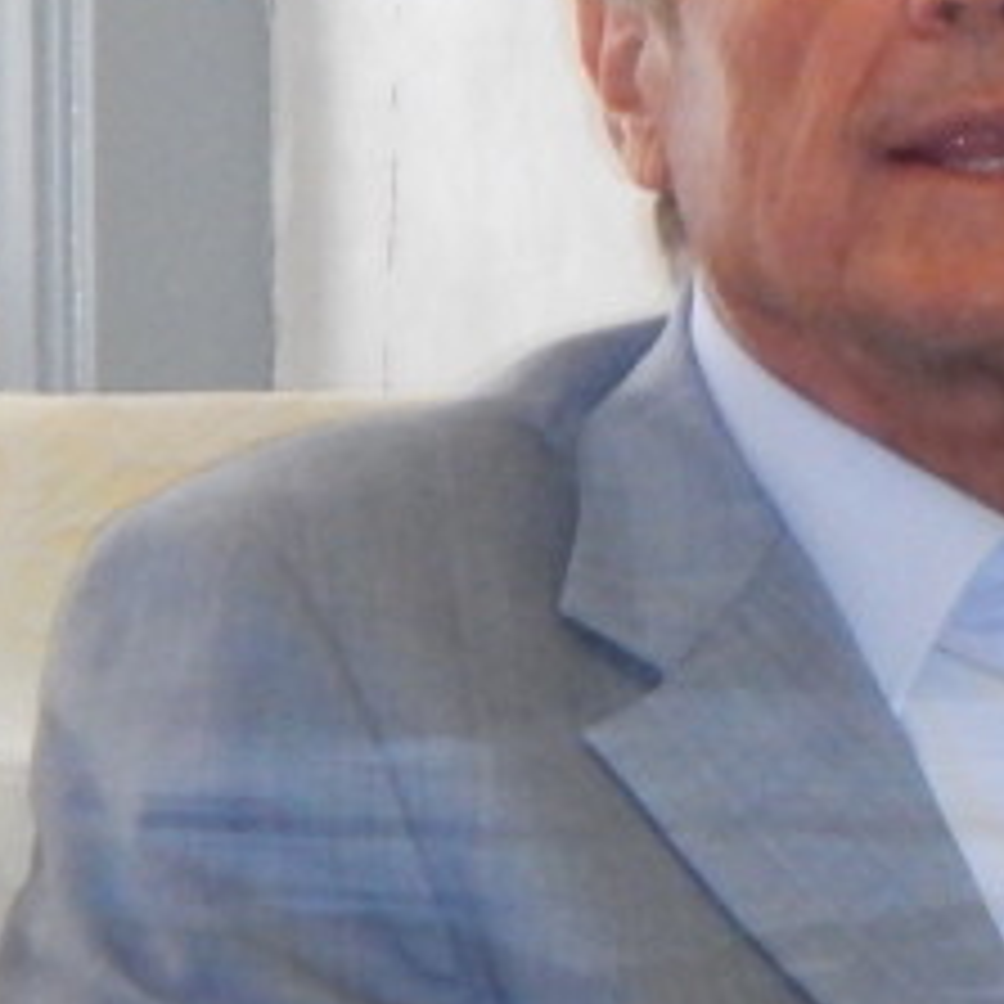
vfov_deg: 3.1
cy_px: 185
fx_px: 18638
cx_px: 1697
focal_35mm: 568
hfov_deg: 3.1
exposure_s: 1/30
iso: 1250
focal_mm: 25
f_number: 4.8
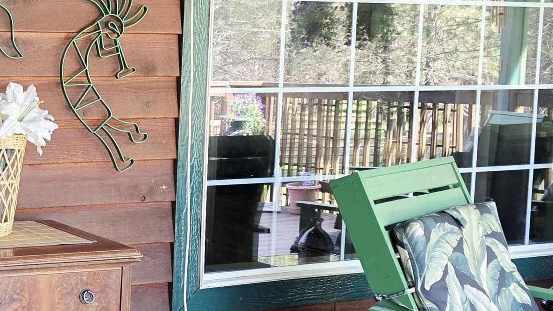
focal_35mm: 65
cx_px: -126
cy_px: 139
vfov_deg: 18.5
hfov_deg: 27.9
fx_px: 953
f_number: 1.7
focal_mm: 6.3
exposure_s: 1/120
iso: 125
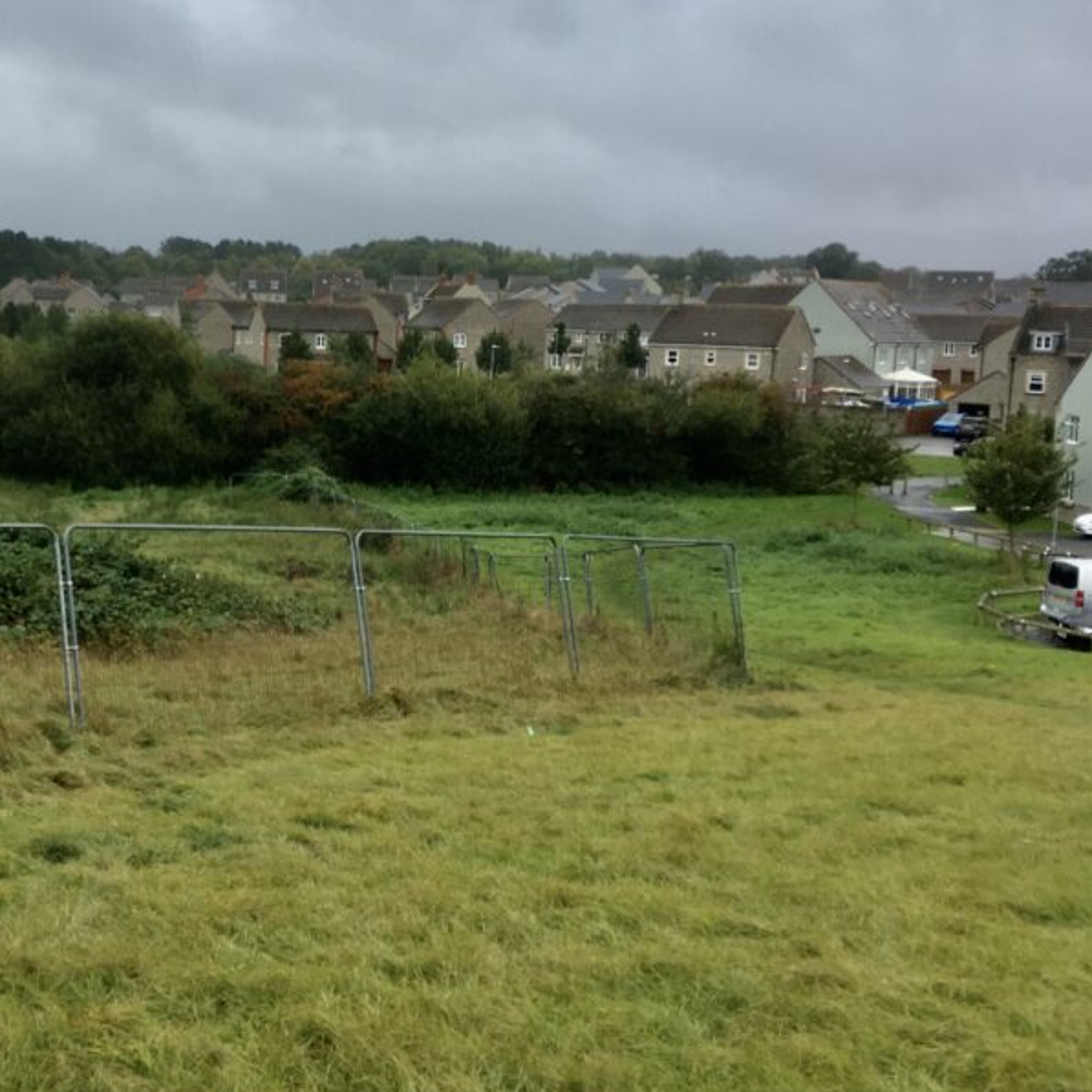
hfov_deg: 36.6
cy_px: 465
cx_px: 176
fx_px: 1570
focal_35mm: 44
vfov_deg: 38.3
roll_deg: -1.8
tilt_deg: -5.7
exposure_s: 1/394
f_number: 2.2
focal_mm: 4.15
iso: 25
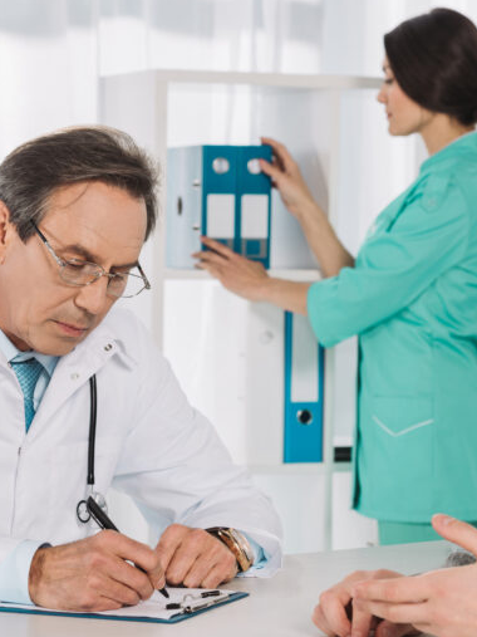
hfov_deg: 10.9
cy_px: 303
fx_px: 2500
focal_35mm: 136
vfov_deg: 14.5
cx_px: 267
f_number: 5
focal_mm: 70
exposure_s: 1/160
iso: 125
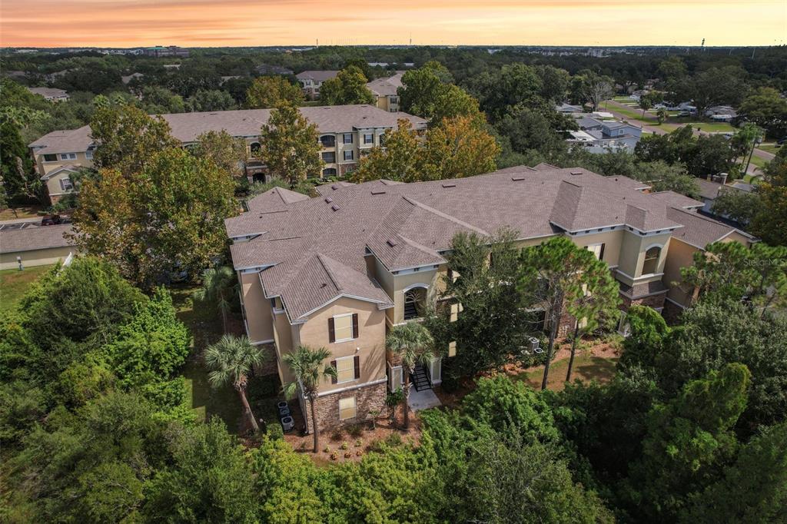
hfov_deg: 78.6
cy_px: 262
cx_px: 394
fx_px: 481
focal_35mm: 22
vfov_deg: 57.2
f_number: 2.8
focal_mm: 8.38
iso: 100
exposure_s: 1/1000
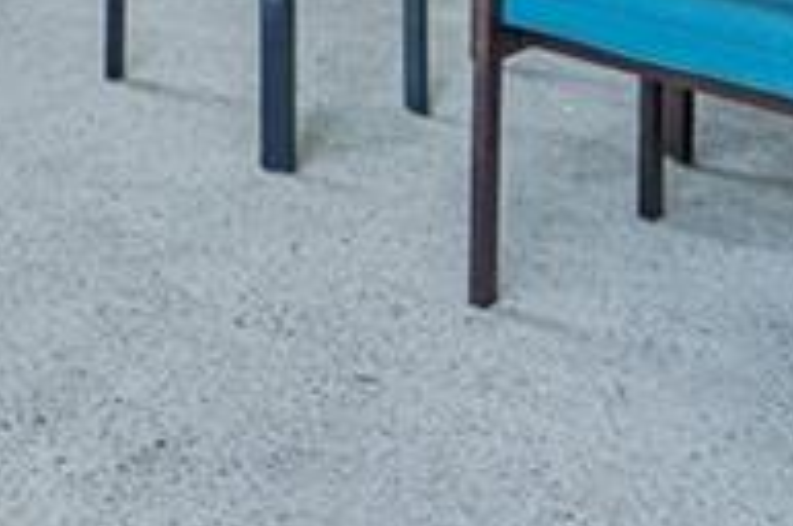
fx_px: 1869
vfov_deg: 13.3
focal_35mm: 85
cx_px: -756
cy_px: -598
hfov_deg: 17.6
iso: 50
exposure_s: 1/50
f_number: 4
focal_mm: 16
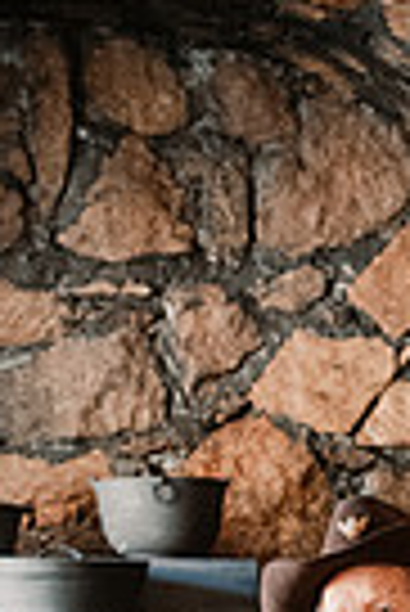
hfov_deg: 10.8
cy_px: 716
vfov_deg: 15.7
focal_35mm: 126
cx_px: 448
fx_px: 2147
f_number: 2.8
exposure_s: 1/125
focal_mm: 38
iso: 8000
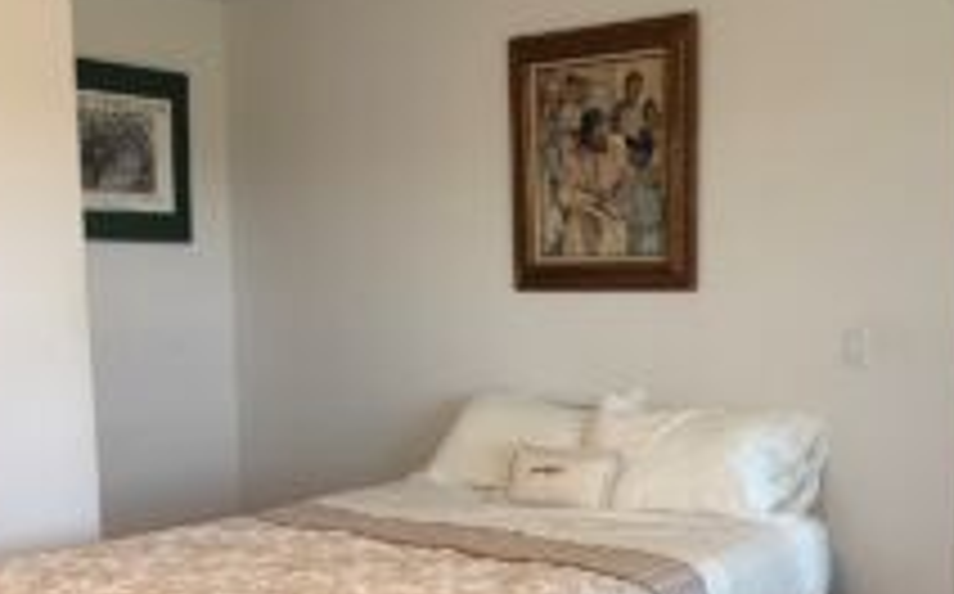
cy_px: 428
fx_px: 1351
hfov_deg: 38.8
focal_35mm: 52
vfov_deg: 24.6
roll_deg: +1.2
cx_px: 544
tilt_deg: -8.2
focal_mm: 5.96
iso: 200
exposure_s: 1/60
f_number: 1.6
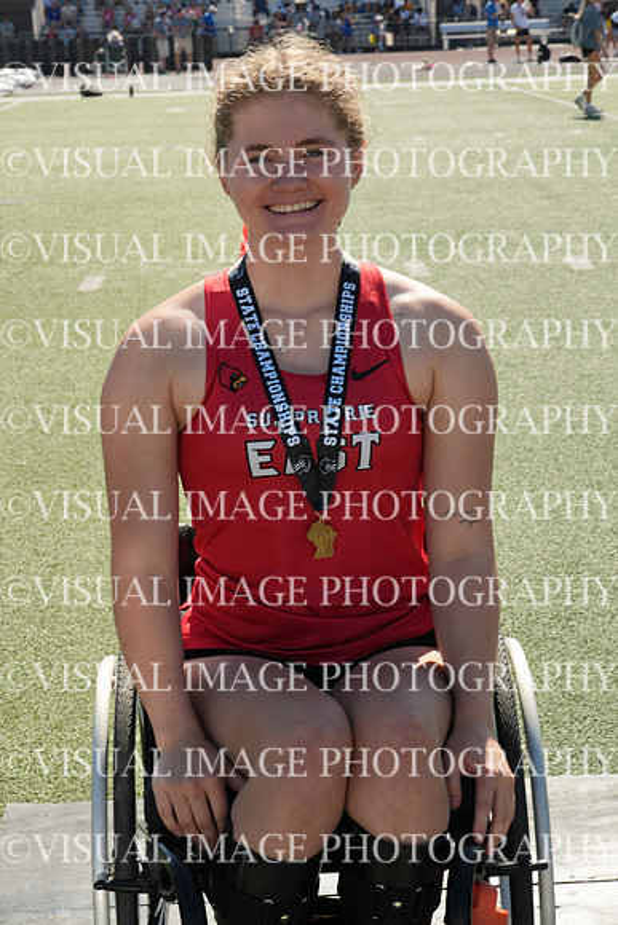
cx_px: 309
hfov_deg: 17.2
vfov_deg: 25.5
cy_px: 462
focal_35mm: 80
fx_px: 2046
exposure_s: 1/125
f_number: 11
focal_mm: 53
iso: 100
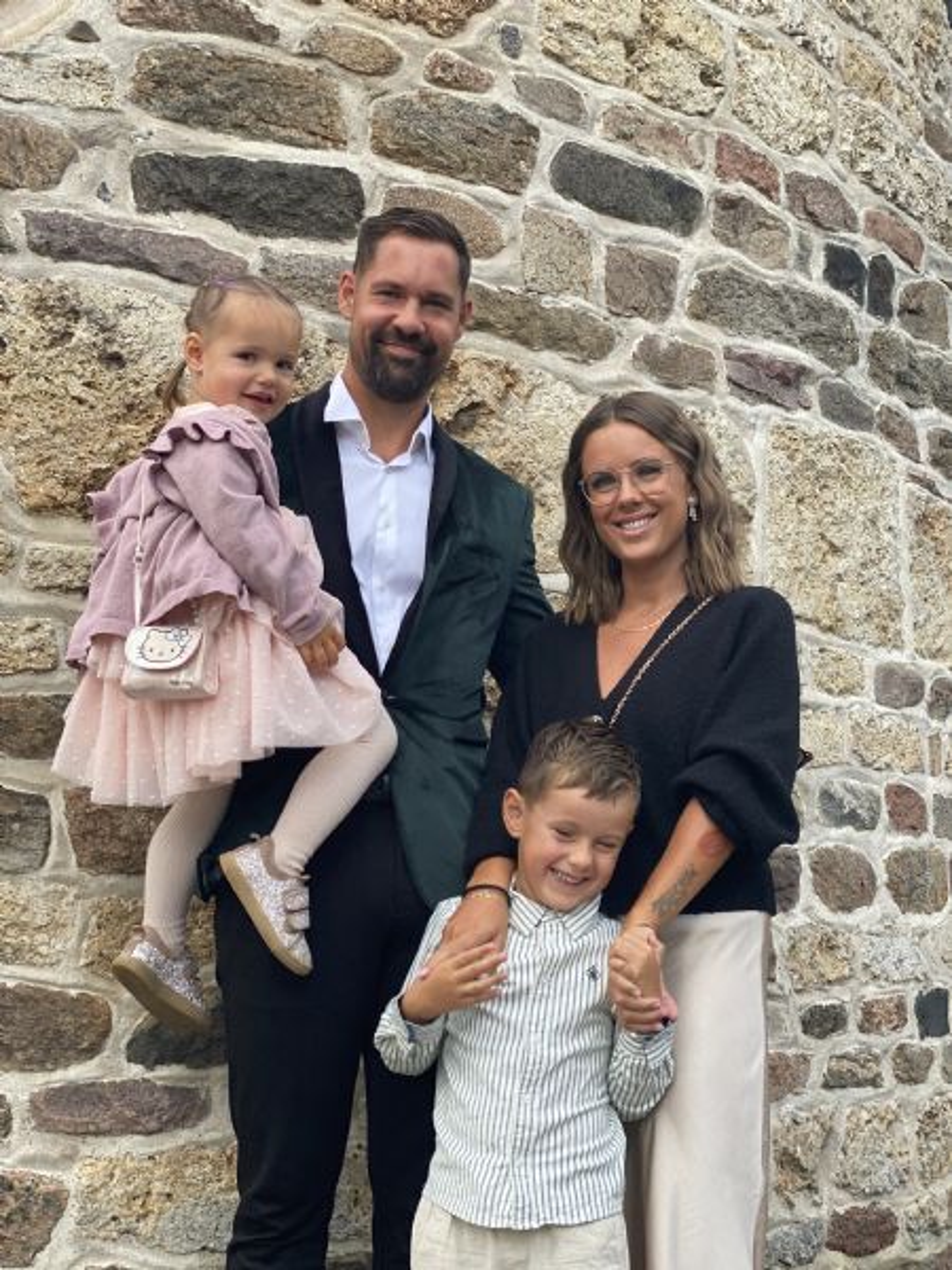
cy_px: 635
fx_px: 1907
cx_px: 476
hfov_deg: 28.0
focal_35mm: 52
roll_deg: -1.5
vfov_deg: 36.8
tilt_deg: +9.7
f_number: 2
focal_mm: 6
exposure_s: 1/311
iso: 20
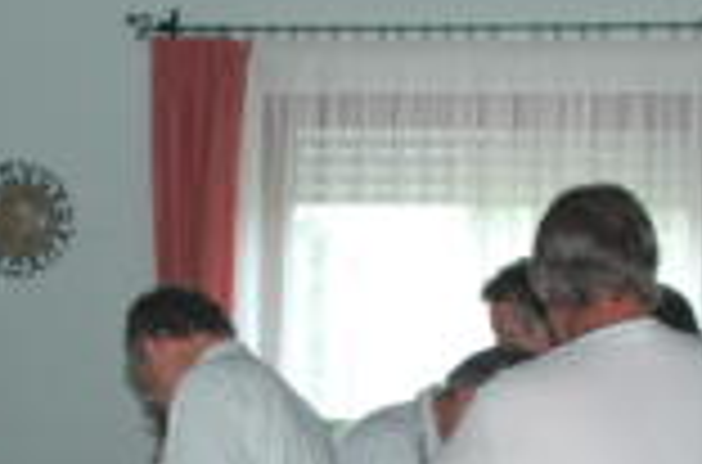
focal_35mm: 135
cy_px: 536
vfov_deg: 10.0
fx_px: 2625
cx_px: 270
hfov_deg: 15.2
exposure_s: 1/80
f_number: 4.5
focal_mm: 28
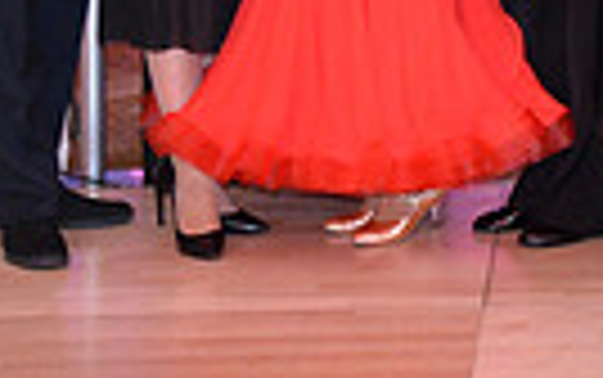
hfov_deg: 9.7
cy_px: -362
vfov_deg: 6.1
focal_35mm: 212
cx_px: 832
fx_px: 3487
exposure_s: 1/250
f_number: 4
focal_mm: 48
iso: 2000
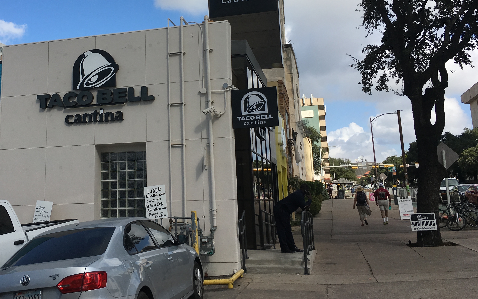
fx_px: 534
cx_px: 165
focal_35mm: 41
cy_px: 84
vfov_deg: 30.8
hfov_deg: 47.5
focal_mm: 4.15
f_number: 2.2
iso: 25
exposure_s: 1/2137
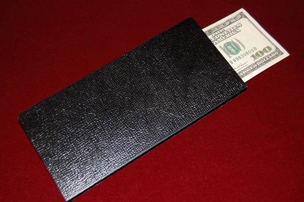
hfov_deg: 37.9
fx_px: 443
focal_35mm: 52
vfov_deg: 25.7
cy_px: 101
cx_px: 152
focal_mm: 35
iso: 400
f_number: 4.8
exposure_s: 1/60
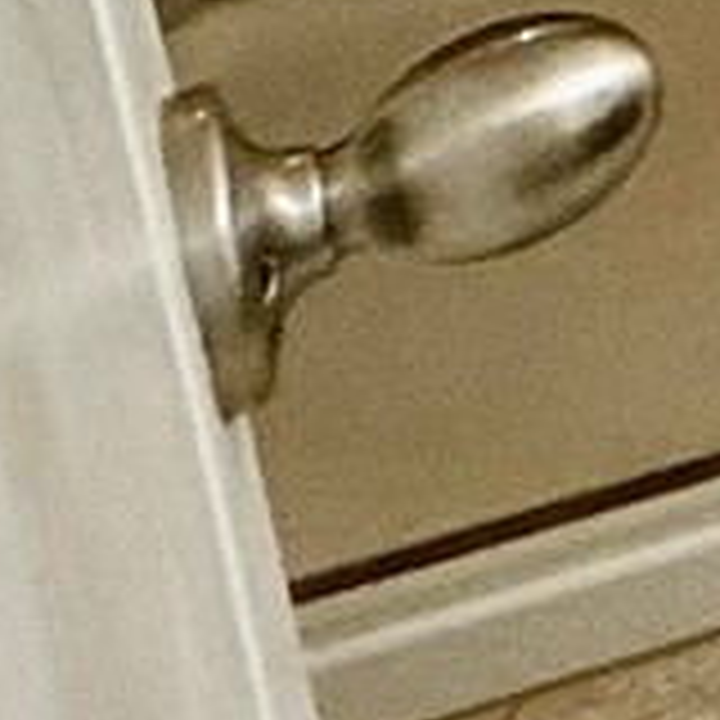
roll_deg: +1.6
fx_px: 2918
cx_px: 3546
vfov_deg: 10.2
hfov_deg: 6.5
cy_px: -1467
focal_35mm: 124
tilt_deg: -8.1
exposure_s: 1/120
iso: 125
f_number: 2.2
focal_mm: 2.22
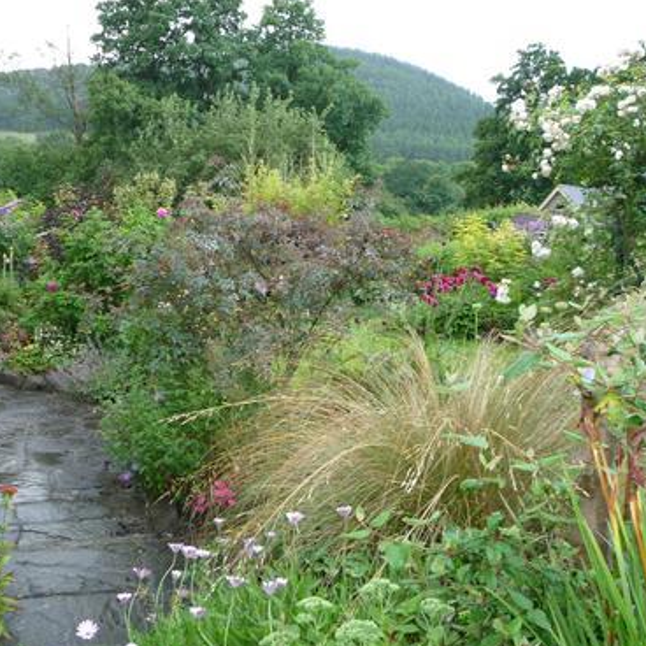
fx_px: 760
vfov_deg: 46.0
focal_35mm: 36
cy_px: 326
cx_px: 288
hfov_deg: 46.0
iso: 100
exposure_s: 1/30
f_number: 3.3
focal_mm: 5.2
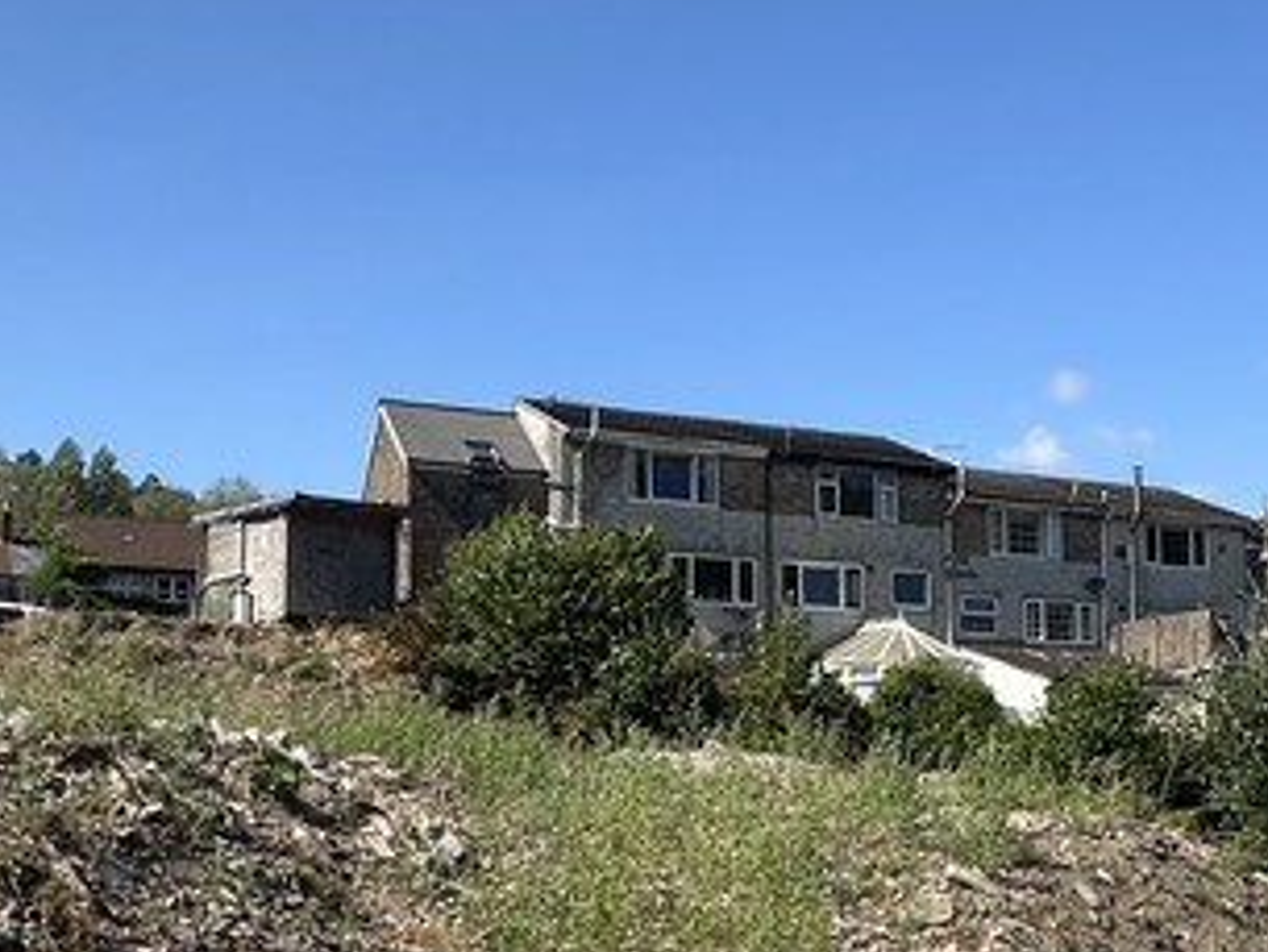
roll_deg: +0.7
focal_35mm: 47
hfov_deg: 39.9
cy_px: 715
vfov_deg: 30.4
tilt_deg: +5.1
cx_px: 848
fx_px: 1722
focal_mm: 2.22
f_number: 2.2
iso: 50
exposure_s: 1/1916
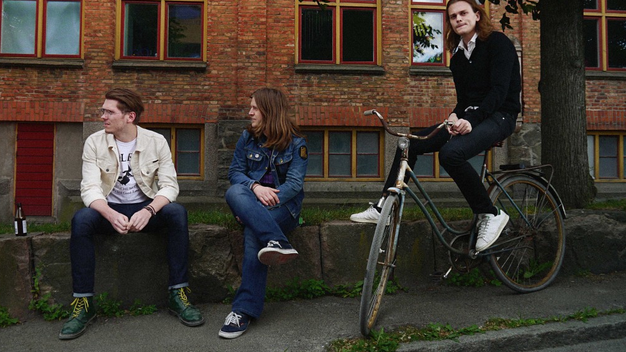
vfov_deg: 37.7
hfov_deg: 62.6
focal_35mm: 31
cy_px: 156
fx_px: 515
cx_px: 309
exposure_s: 1/160
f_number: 5
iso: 160
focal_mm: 14
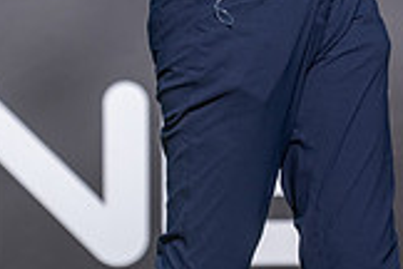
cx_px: 229
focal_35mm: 1075
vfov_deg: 1.3
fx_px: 12033
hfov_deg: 1.9
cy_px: -205
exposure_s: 1/5000
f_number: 5
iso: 500
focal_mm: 300
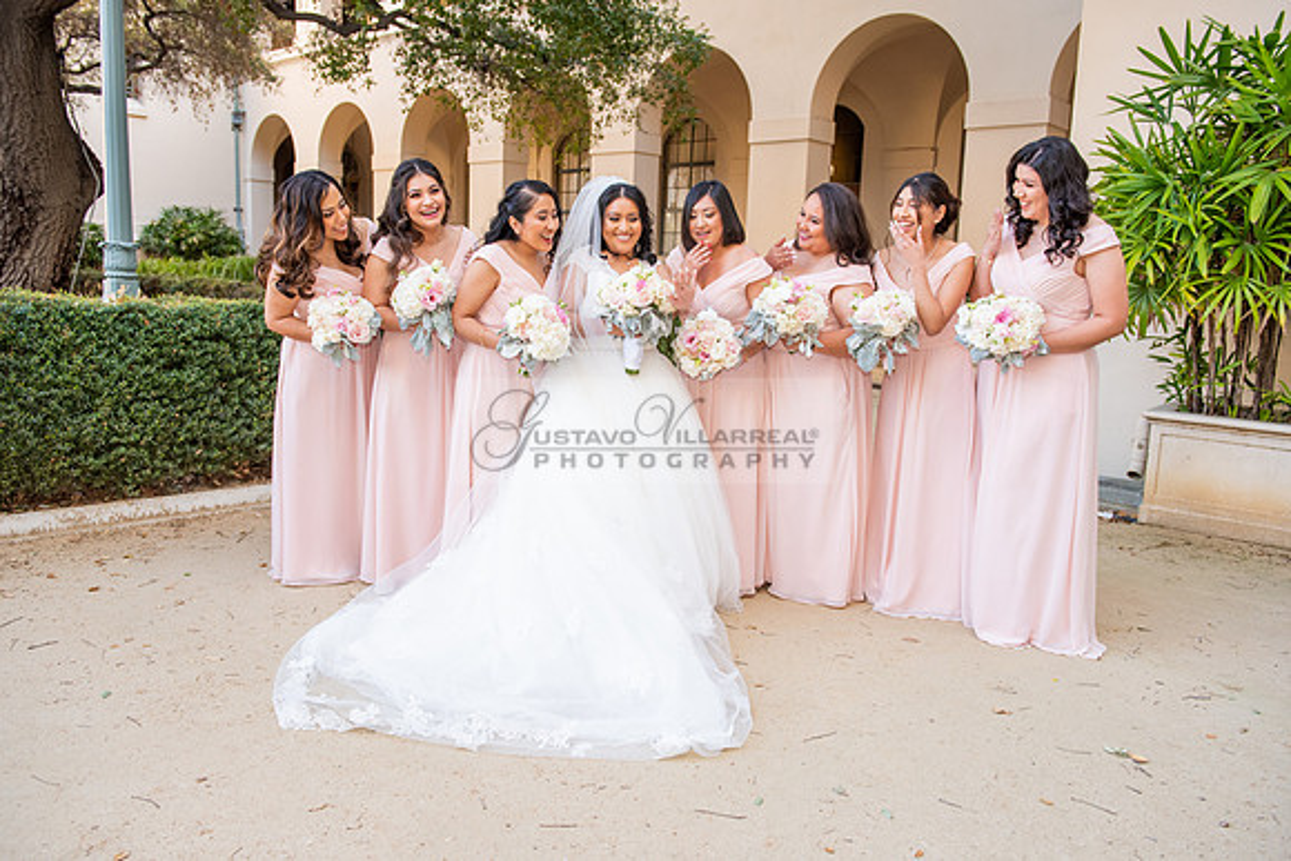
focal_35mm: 28
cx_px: 646
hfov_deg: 65.5
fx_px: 1004
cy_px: 430
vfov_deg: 46.4
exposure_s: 1/200
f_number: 4.5
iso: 640
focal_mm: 28
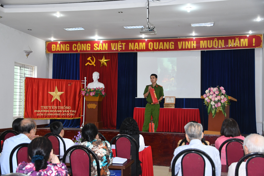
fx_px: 330
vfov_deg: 29.9
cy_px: 88
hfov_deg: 43.6
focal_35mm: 45
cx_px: 132
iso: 1250
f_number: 4.2
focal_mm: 30
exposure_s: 1/200
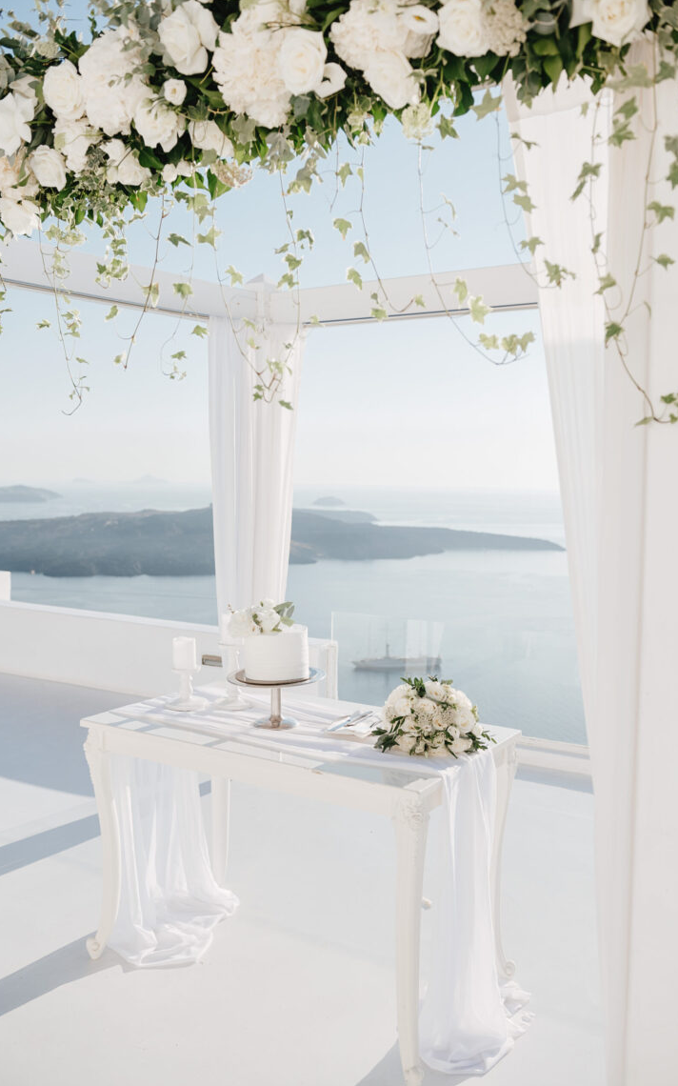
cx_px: 354
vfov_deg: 58.2
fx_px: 976
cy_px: 539
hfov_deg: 38.3
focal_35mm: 33
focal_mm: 32
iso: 100
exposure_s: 1/2000
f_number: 4
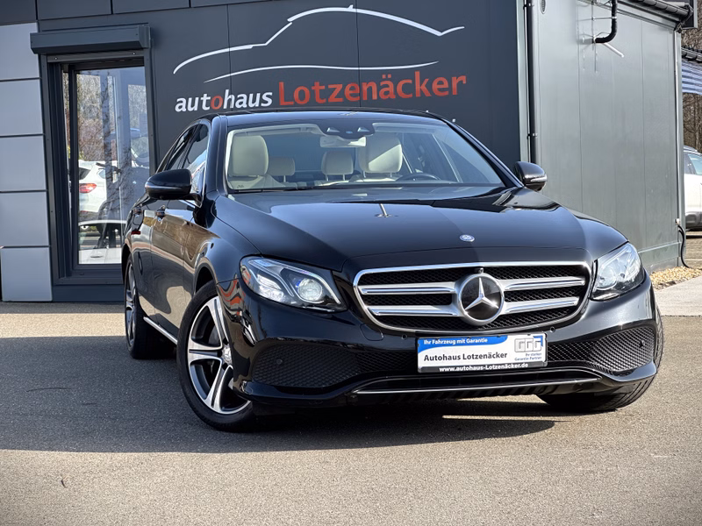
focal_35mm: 77
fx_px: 1562
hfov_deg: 25.3
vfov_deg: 19.1
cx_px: 351
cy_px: 263
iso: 32
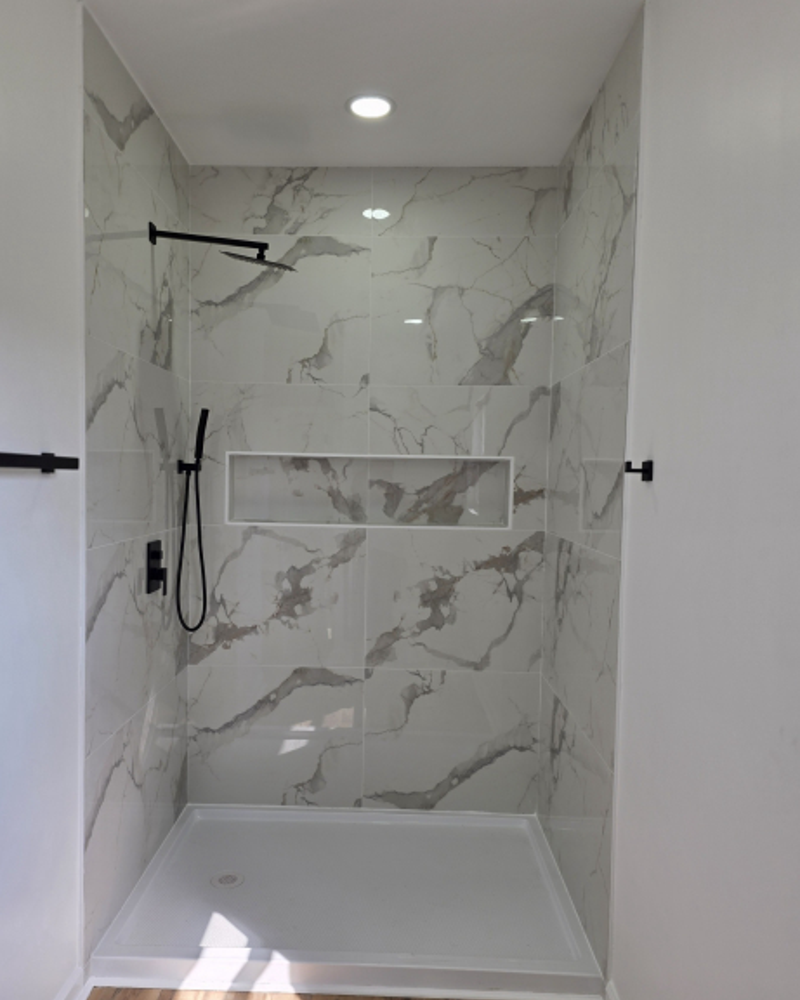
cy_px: 518
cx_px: 378
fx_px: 769
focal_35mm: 26
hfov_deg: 54.9
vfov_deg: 66.0
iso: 25
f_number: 1.7
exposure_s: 1/120
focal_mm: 6.25
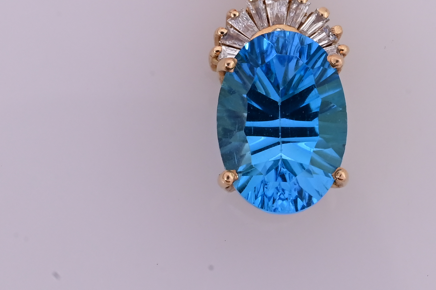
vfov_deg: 5.7
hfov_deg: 8.5
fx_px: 2917
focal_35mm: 241
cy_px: 70
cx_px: 301
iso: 1250
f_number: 20
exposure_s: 1/80
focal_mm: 70
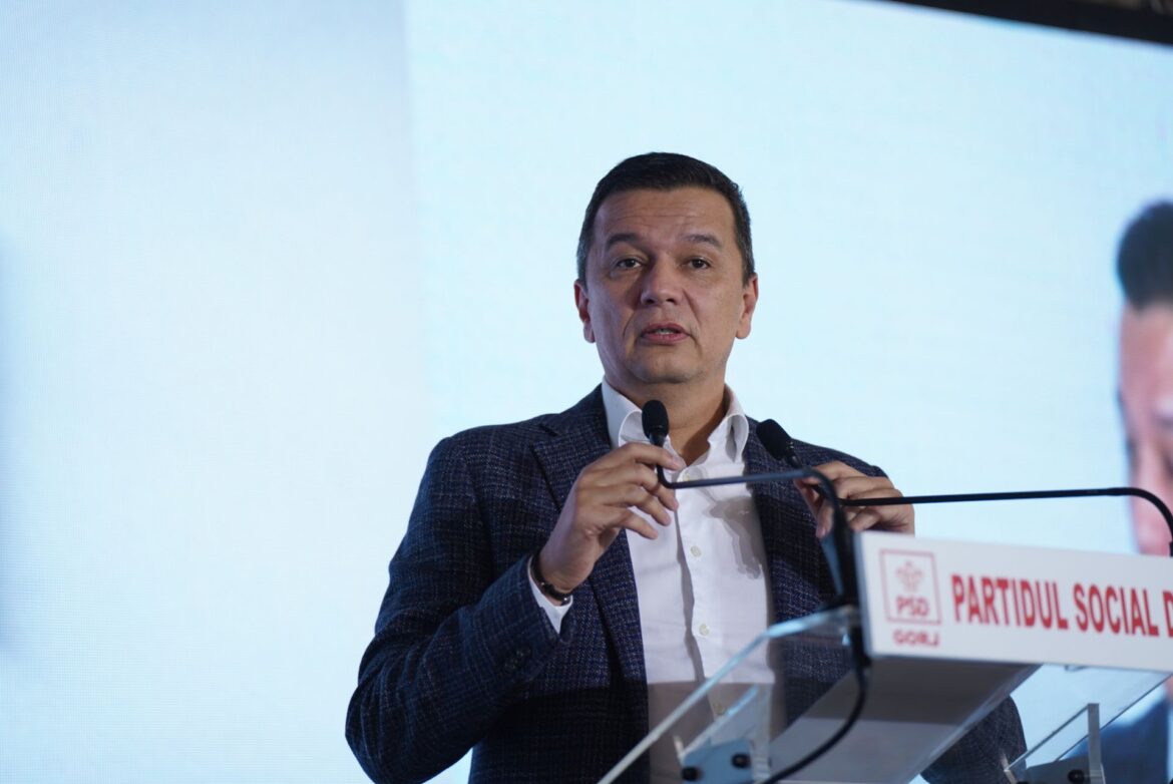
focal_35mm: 121
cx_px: 586
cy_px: 392
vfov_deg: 11.3
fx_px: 3945
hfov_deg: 16.9
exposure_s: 1/200
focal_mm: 121
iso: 320
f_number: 2.8
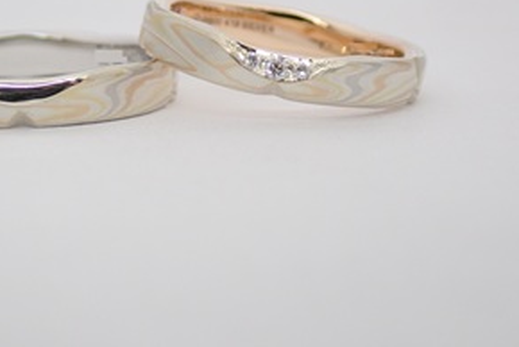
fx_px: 1789
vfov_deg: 11.0
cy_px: 76
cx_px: 141
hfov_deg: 16.4
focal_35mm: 124
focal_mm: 13.65
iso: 200
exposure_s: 1/125
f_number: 4.1
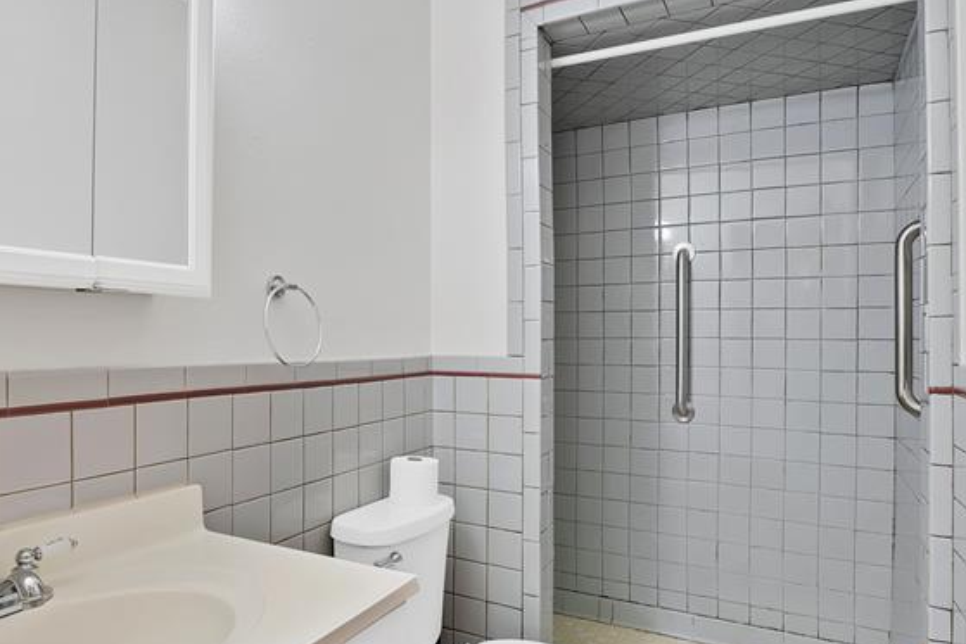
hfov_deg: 78.3
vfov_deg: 57.2
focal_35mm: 22
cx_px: 429
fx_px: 590
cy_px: 334
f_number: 9
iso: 640
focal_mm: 12
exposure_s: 1/1.67
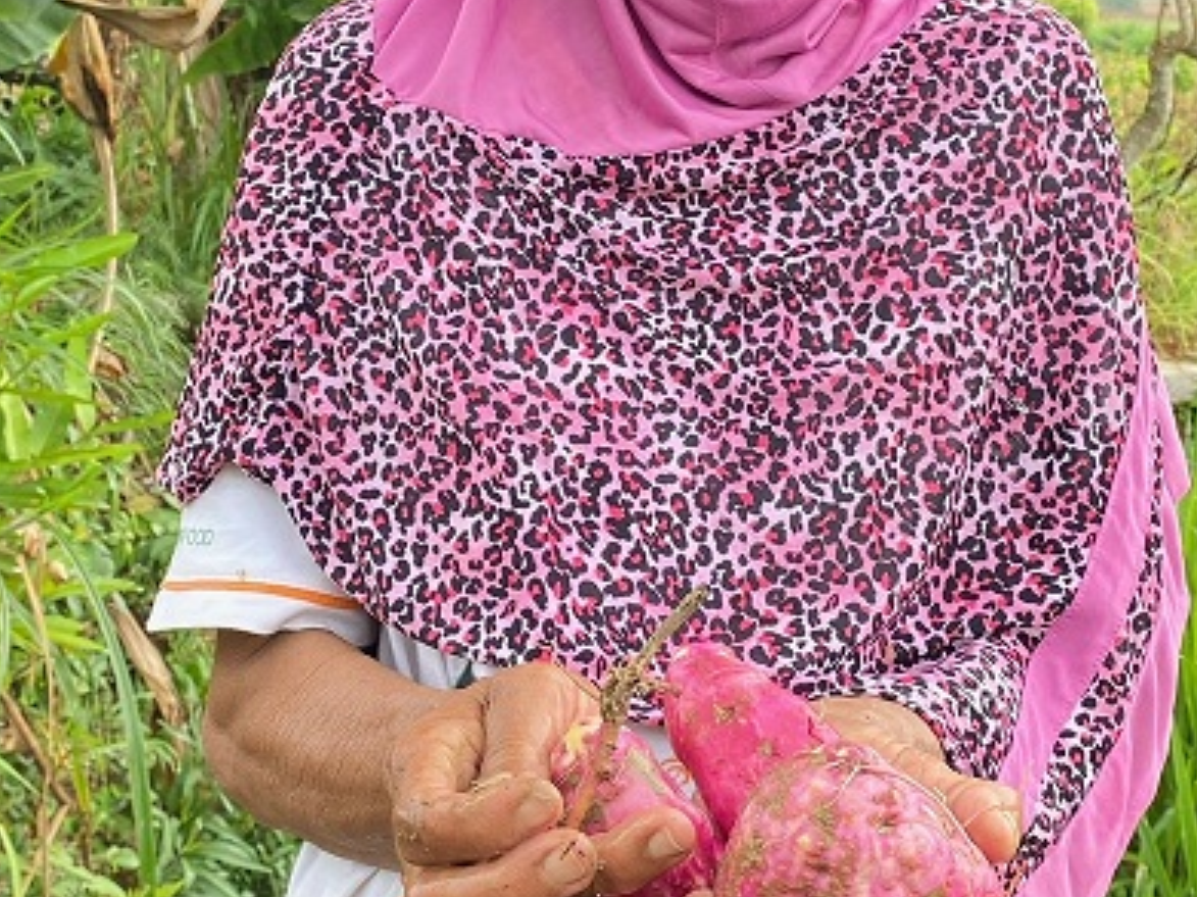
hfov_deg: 29.0
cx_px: 618
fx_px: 2316
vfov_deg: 21.7
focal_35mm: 67
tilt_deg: -6.3
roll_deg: -1.4
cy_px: 205
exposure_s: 1/122
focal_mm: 4.25
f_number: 1.8
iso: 32
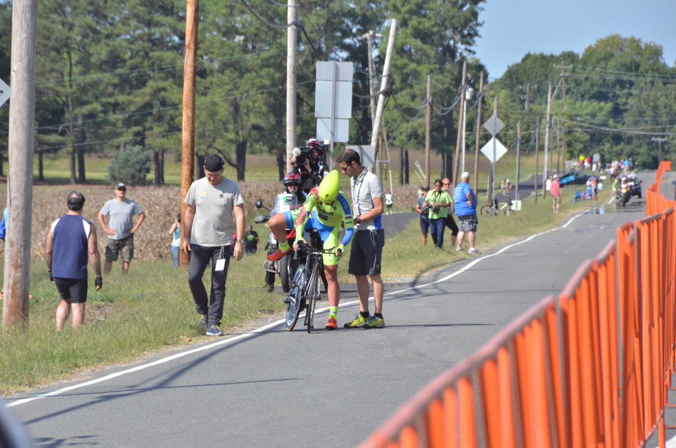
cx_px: 338
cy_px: 224
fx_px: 5622
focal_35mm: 300
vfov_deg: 4.6
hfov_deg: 6.9
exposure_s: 1/6400
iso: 3200
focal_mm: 200
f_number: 10
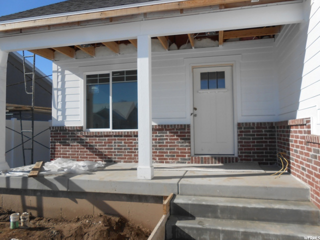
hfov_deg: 67.3
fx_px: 240
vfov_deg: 53.1
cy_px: 120
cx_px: 160
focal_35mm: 26
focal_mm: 4.6
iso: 80
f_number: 3.5
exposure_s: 1/1250
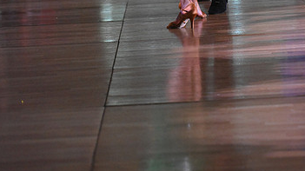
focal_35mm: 182
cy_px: -73
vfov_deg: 6.6
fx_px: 1471
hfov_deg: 11.8
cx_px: 163
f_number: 5
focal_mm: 105
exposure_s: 1/400
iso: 5000
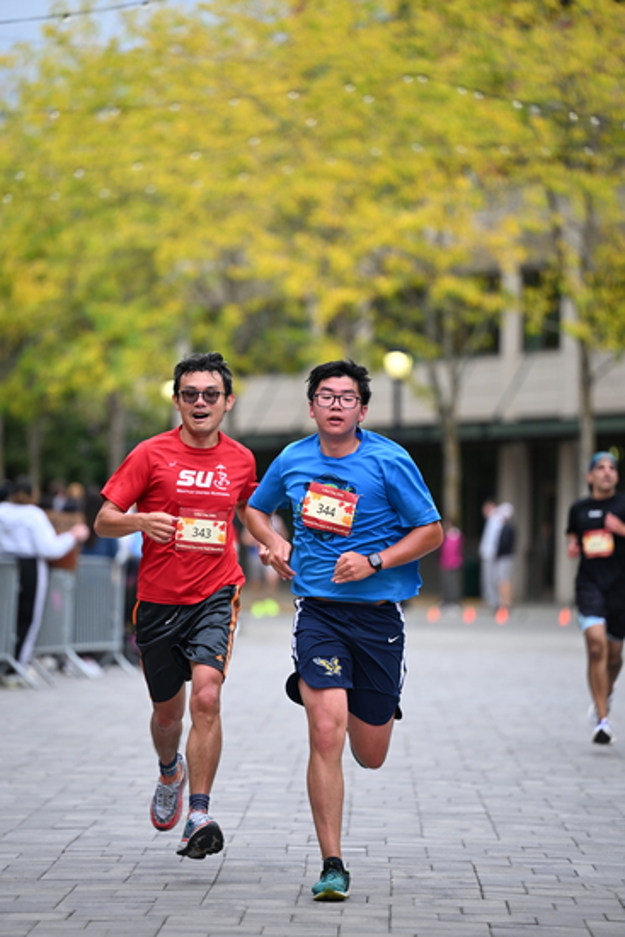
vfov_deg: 12.4
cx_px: 312
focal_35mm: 165
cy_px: 468
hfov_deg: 8.3
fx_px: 4294
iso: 640
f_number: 2.8
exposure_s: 1/2000
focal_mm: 165
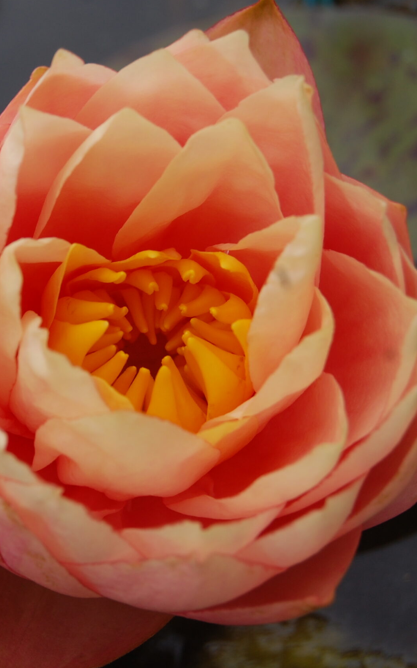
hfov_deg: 14.7
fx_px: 1601
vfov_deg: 23.6
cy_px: 334
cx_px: 72
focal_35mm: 88
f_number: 8
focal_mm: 38
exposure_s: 1/250
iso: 200
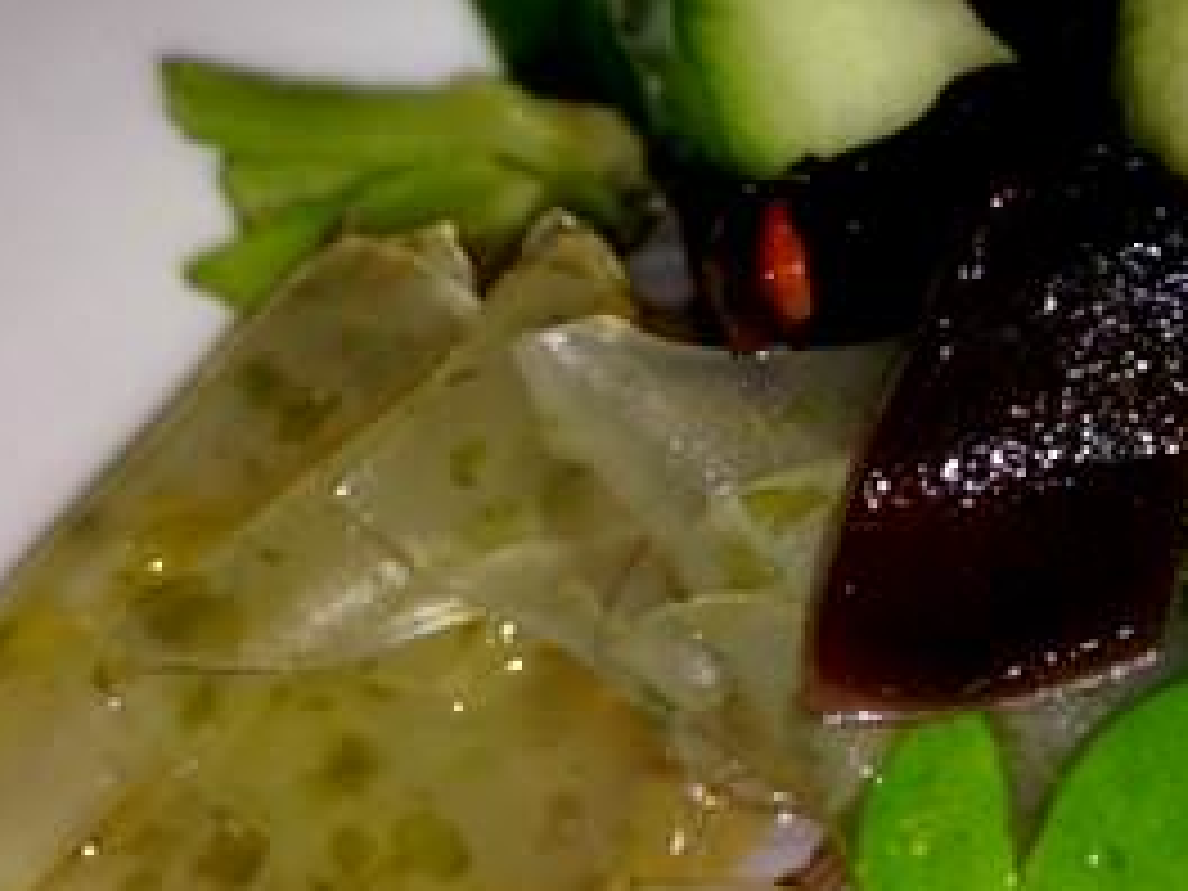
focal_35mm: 136
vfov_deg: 10.8
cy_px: 783
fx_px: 4667
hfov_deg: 14.2
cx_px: 1278
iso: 50
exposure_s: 1/111
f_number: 2.4
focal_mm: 4.28
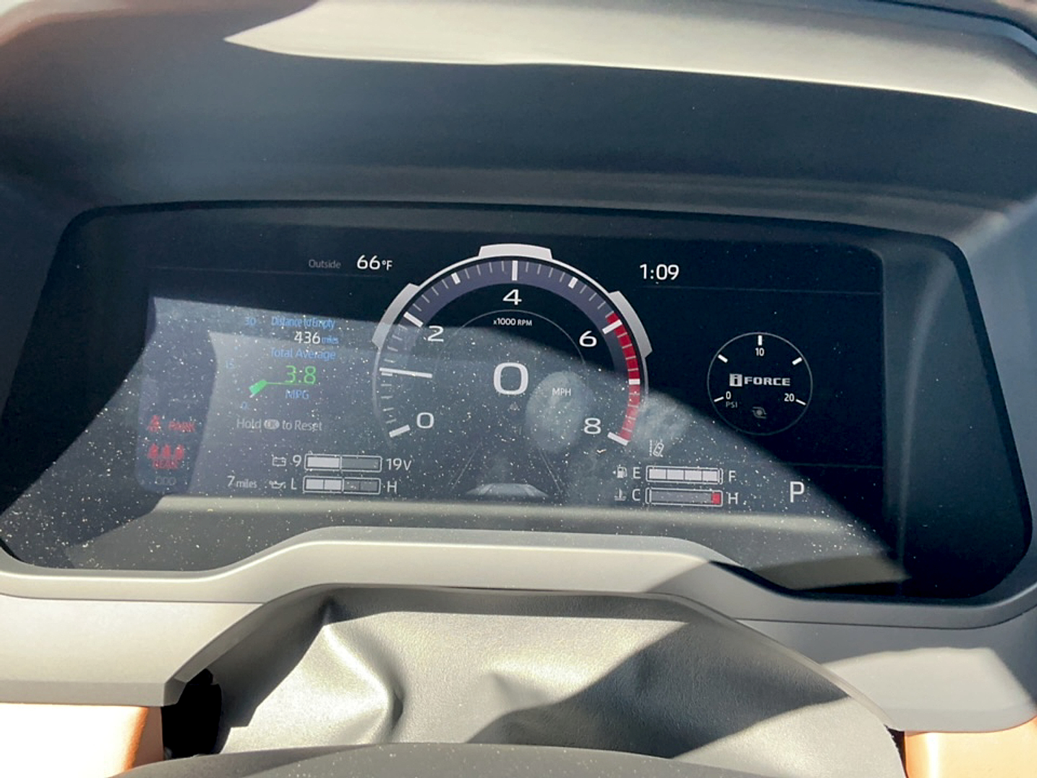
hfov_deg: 60.0
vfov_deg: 46.8
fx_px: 899
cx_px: 518
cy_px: 389
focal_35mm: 30
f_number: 1.8
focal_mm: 3
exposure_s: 1/120
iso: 125
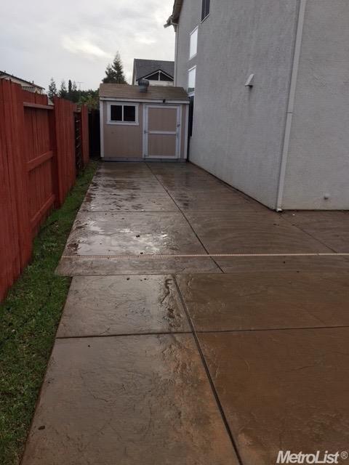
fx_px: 390
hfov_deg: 48.2
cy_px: 232
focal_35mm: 29
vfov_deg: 61.7
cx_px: 174
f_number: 2.2
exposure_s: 1/523
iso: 25
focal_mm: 4.15
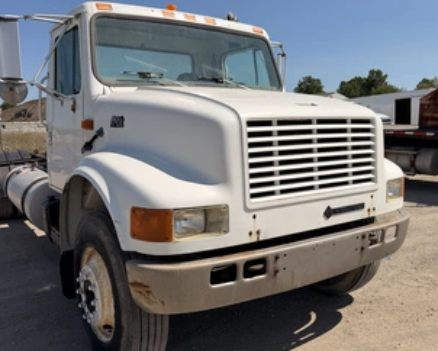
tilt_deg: -6.8
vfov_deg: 47.1
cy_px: 193
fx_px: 402
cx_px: 219
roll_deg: +2.4
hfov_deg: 57.1
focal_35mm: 31
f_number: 1.78
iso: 80
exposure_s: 1/8130
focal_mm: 6.76
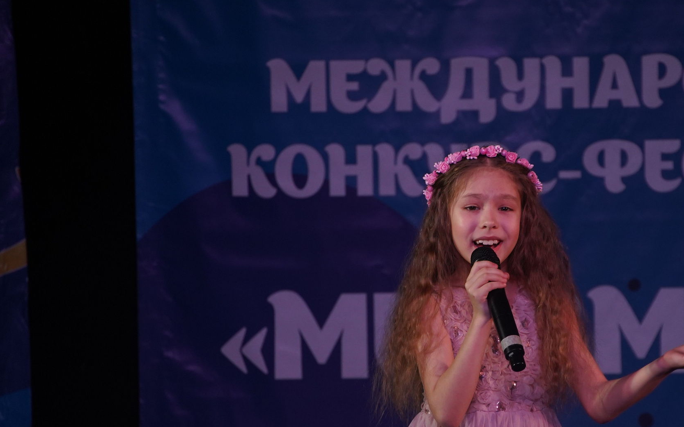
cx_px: 498
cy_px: 289
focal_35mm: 437
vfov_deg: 3.0
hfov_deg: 4.8
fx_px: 8146
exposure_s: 1/320
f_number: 6.3
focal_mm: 279
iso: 1600
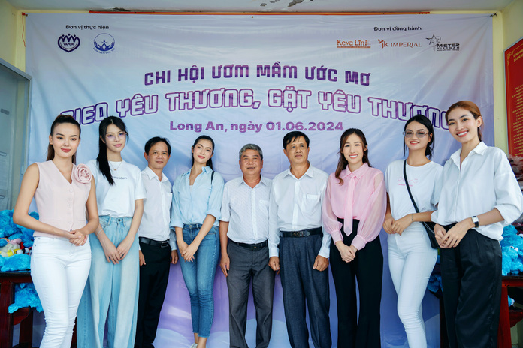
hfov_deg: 55.8
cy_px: 174
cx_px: 262
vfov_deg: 38.9
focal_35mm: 34
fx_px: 494
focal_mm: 34
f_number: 3.5
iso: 160
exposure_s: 1/250
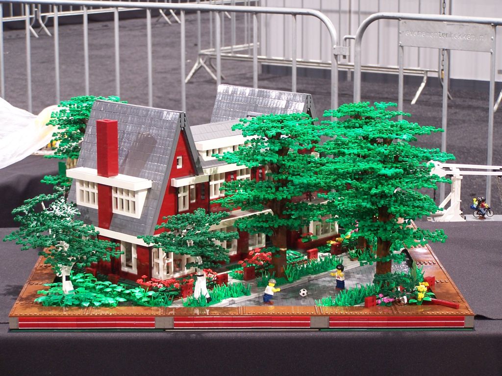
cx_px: 251
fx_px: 1189
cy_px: 188
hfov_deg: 23.8
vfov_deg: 18.0
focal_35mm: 82
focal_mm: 13.7
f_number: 3.2
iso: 80
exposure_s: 1/2
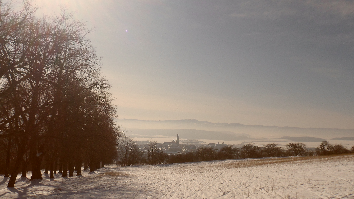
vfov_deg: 34.6
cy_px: 93
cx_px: 176
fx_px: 319
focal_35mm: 34
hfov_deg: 58.0
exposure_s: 1/500
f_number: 9.8
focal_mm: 5.3
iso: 80
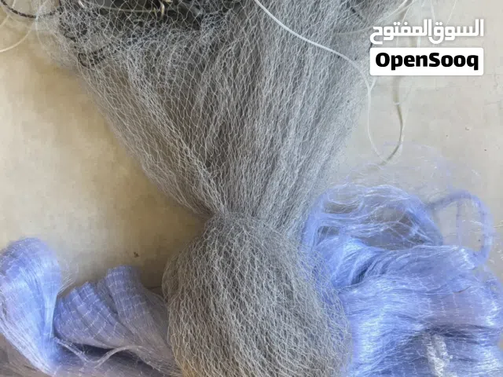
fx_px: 378
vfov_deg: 53.1
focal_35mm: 26
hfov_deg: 67.3
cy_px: 188
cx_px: 252
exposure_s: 1/60
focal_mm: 5.96
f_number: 1.6
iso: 250
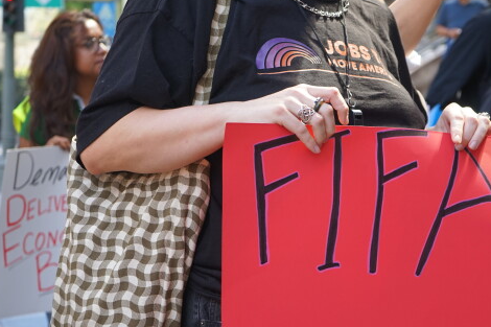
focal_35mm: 86
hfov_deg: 23.5
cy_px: 227
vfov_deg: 15.8
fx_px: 1172
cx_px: 333
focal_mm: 51
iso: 320
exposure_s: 1/160
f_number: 4.5
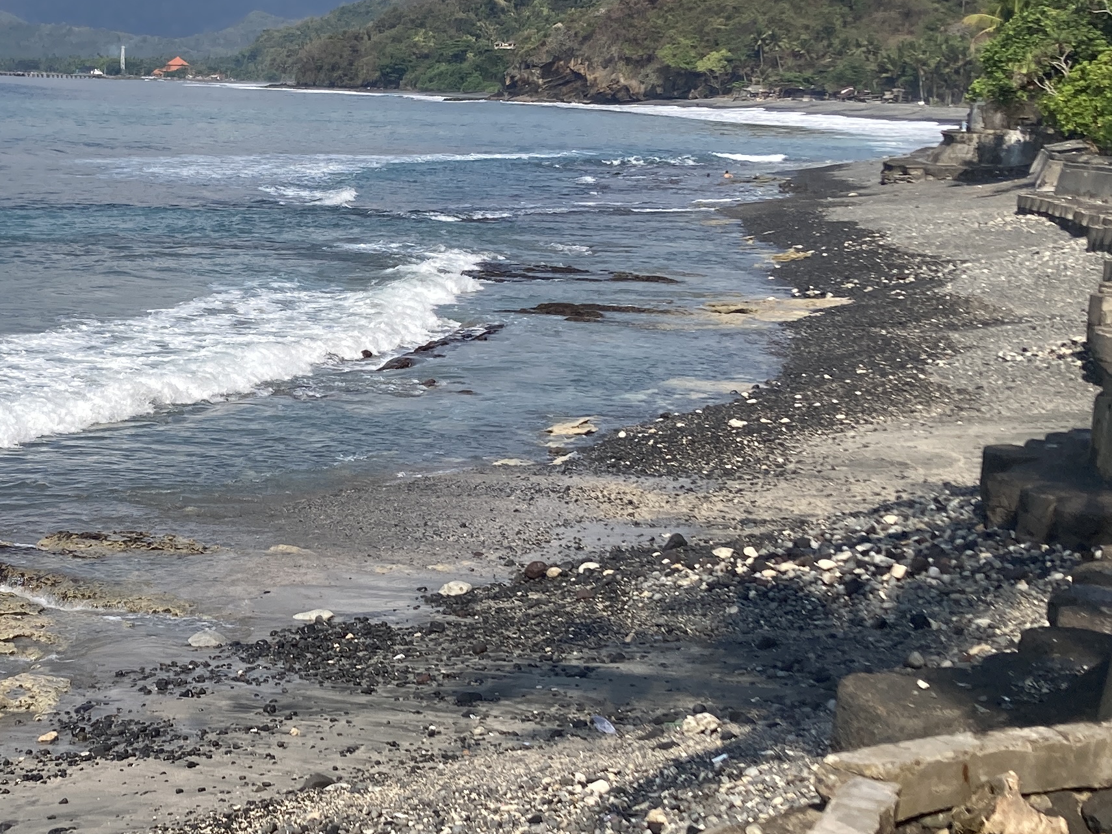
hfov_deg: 28.6
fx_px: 2120
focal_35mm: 66
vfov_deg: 22.3
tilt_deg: -7.8
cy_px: 407
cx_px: 182
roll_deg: -2.3
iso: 20
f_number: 1.8
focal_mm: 3.99
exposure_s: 1/2404
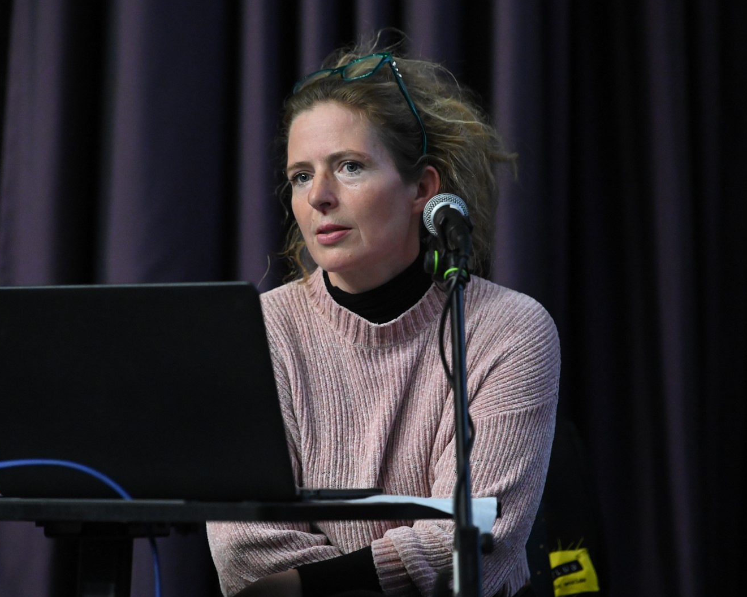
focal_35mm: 142
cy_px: 298
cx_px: 345
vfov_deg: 10.9
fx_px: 3140
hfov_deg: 13.6
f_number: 3.2
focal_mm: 125
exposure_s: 1/30
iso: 10000
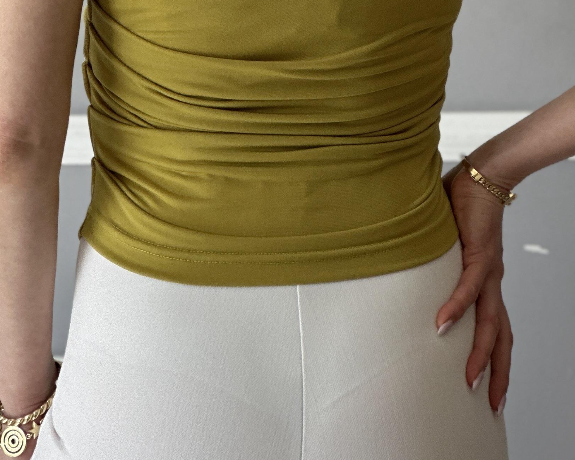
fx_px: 3165
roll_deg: -1.0
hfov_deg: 10.4
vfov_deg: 8.2
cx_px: 337
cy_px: -50
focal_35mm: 186
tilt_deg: -6.9
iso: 100
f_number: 2.8
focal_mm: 9
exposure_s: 1/121
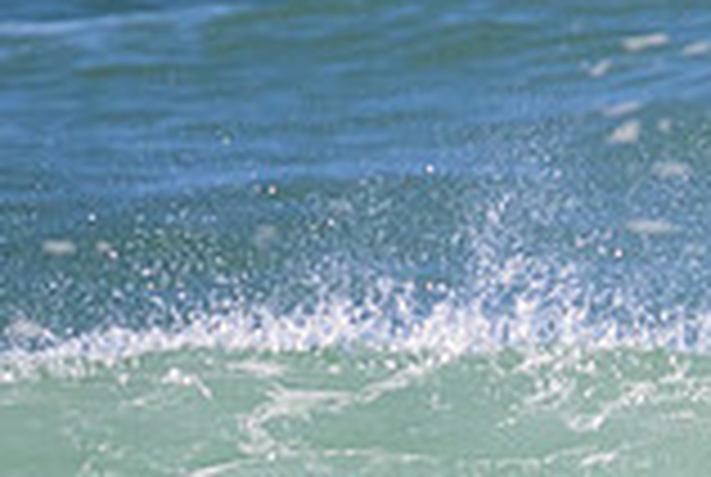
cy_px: 704
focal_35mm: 2928
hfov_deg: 0.7
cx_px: 765
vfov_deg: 0.5
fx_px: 57936
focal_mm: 800
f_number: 11
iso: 1600
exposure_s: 1/2000
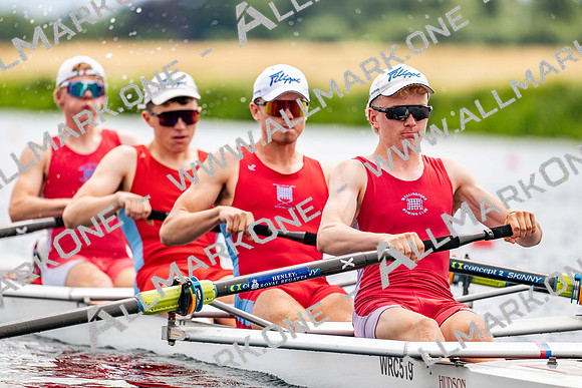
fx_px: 6468
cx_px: 291
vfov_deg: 3.4
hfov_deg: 5.2
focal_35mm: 400
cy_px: 194
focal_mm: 400
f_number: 4.5
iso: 360
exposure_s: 1/2500
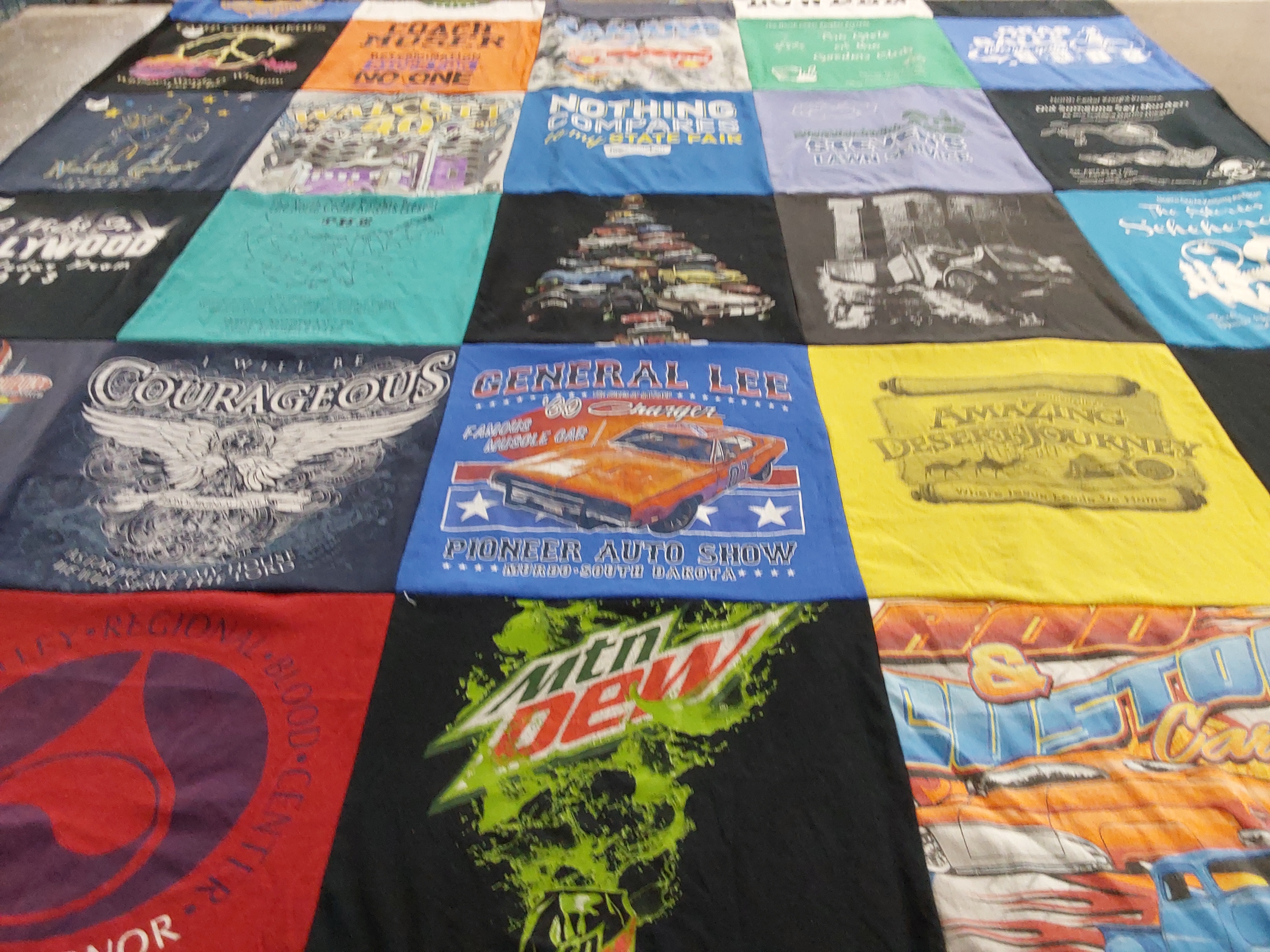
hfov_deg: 63.4
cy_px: 476
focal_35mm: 28
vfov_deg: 49.7
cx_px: 635
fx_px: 1027
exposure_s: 1/50
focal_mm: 2.91
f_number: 1.9
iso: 160
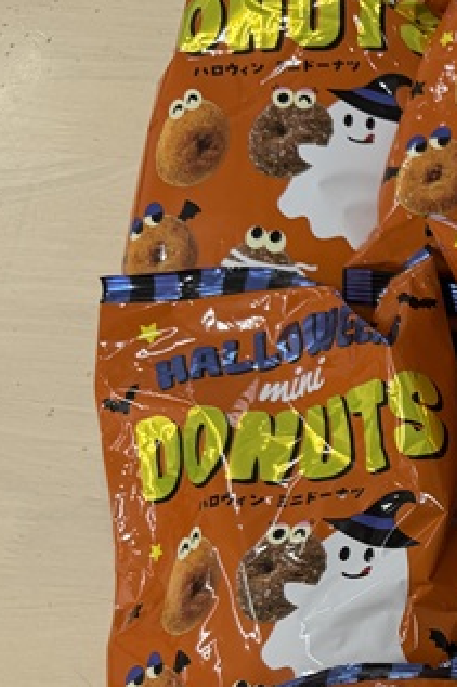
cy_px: 559
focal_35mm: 63
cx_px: 767
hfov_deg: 18.1
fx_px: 1201
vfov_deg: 31.0
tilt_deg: -69.6
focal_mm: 6.76
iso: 80
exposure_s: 1/121
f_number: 1.78
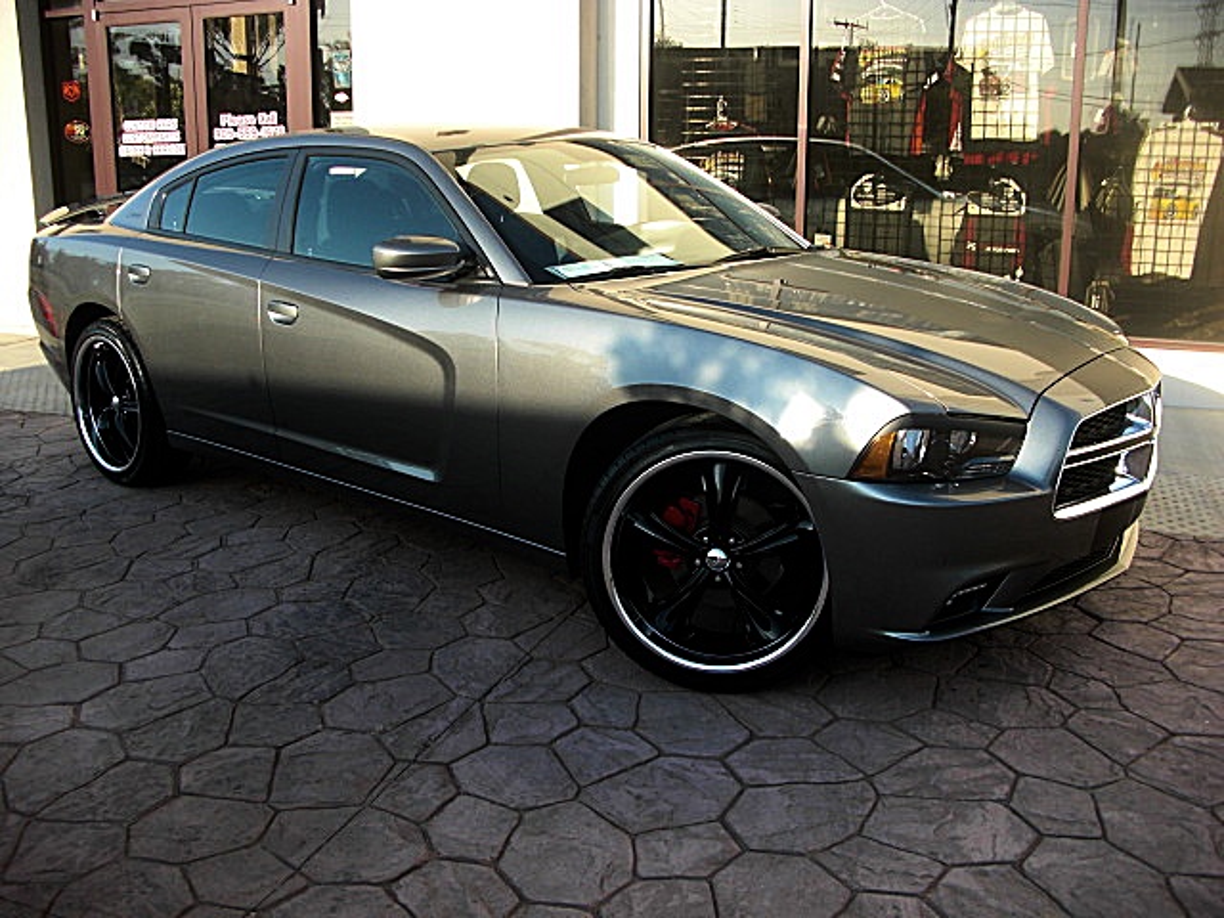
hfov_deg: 51.4
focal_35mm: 36
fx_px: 1273
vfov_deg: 39.7
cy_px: 459
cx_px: 612
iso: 50
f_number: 2.8
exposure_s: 1/250
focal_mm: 6.3
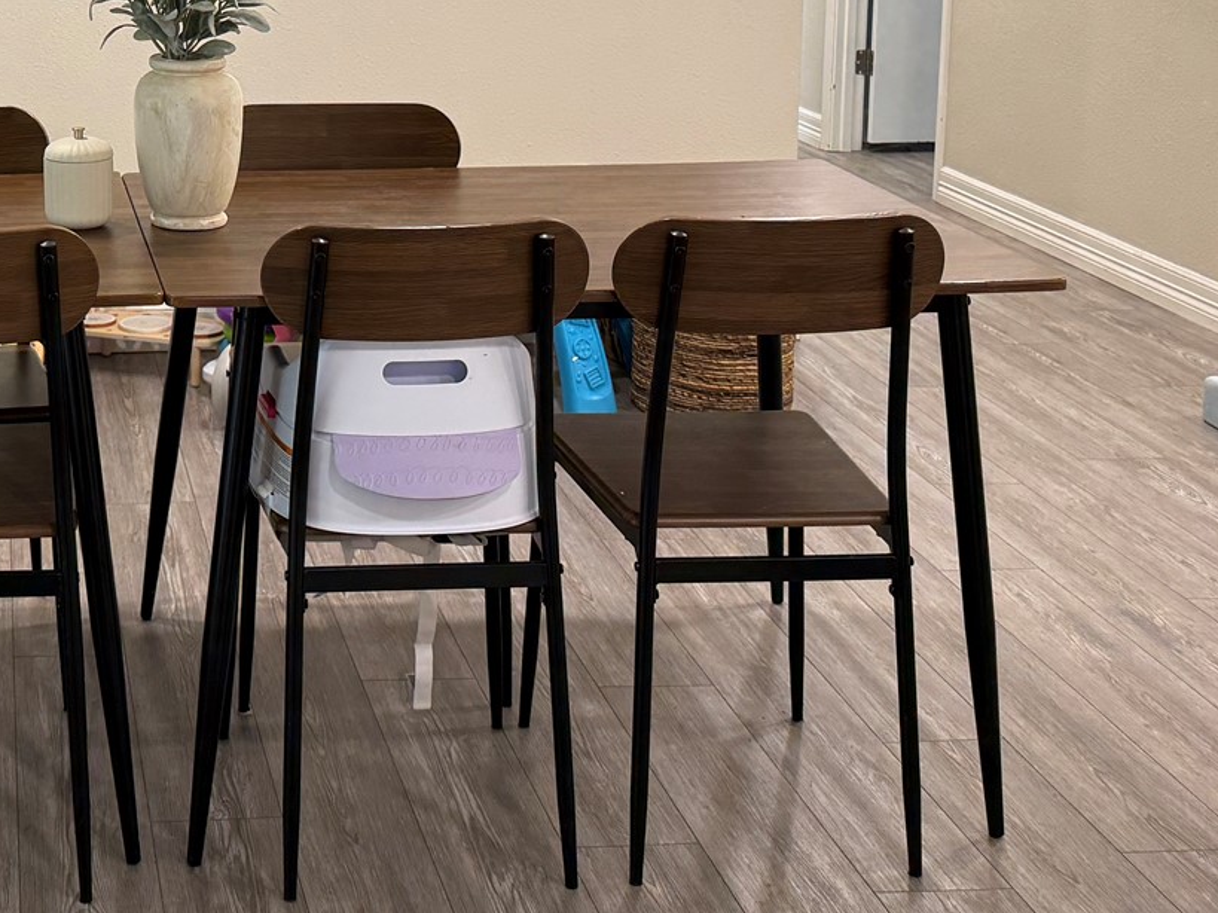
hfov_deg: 30.4
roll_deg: +0.6
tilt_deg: -7.9
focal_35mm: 60
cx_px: 64
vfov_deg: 23.7
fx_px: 2111
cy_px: 68
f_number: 1.78
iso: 200
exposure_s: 1/120
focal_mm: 6.76
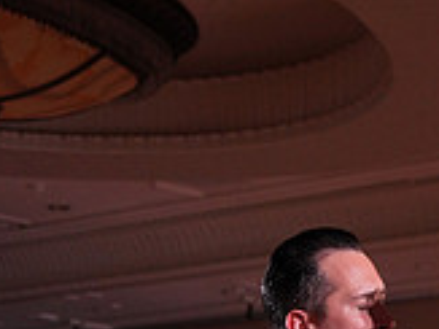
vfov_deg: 9.0
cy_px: 693
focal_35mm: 154
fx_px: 1952
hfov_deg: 12.6
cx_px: 505
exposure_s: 1/500
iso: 1000
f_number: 4
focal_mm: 45
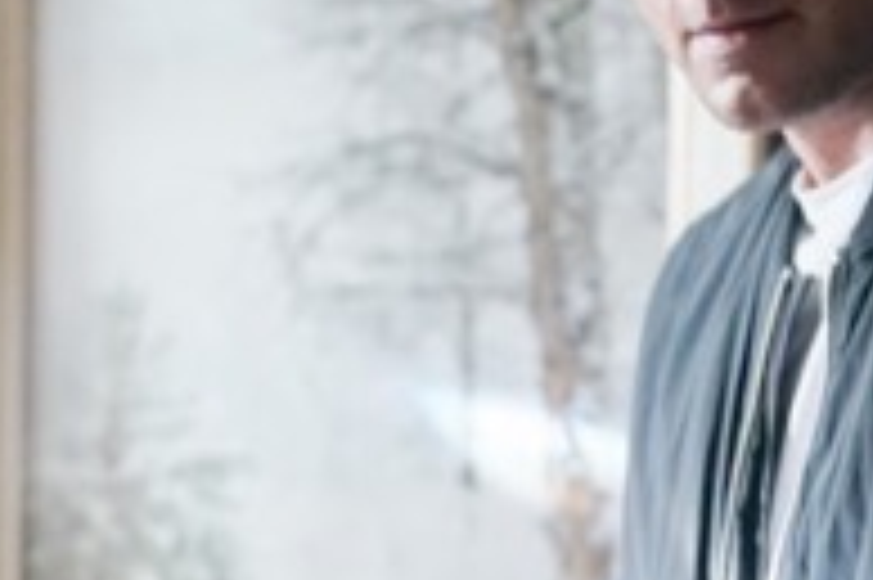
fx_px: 4991
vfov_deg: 6.6
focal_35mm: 206
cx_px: 81
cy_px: 506
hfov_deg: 9.9
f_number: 1.4
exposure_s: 1/160
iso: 3200
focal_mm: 50
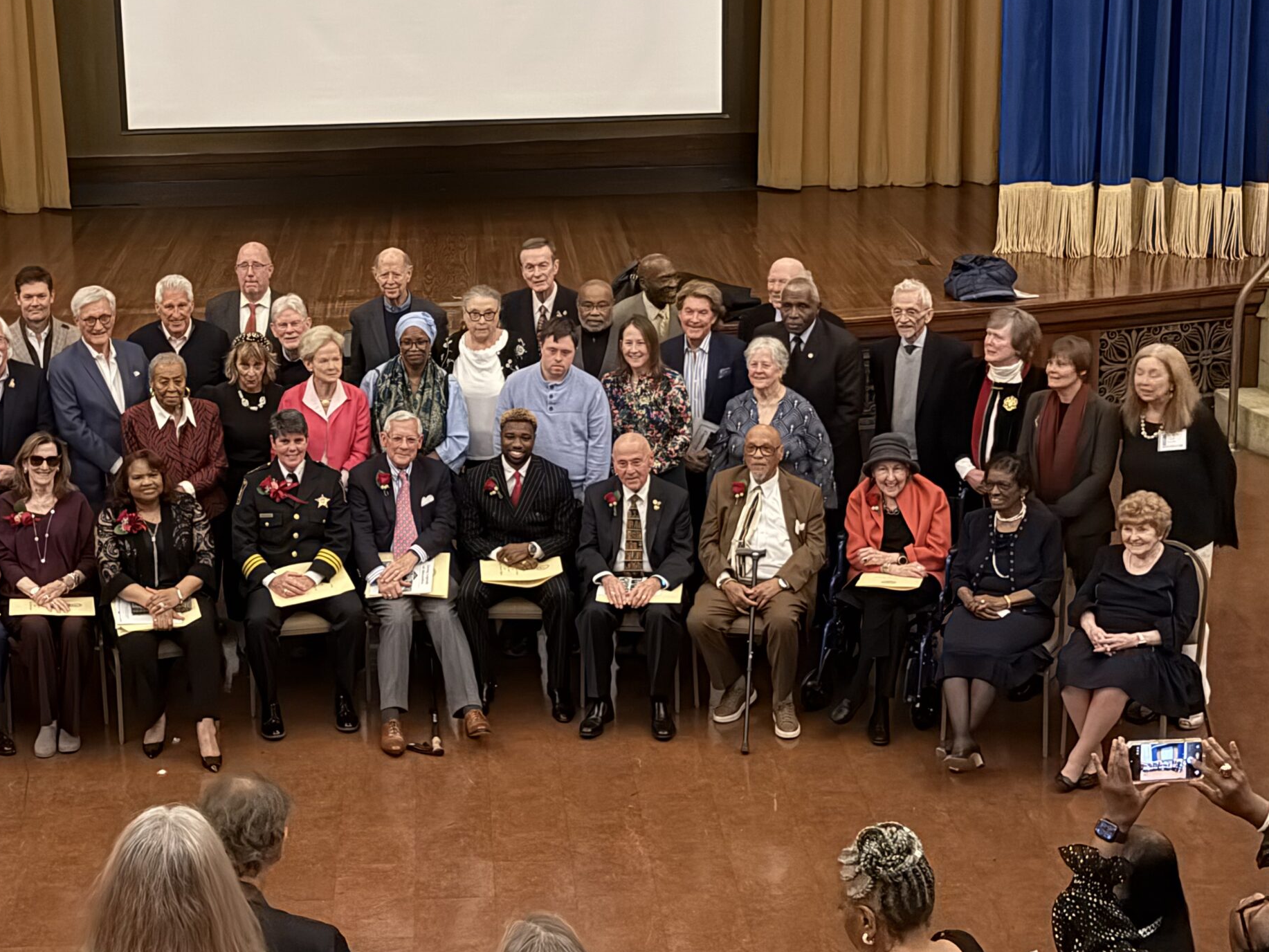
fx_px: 2456
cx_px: 423
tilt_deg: -13.2
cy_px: 333
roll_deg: +2.5
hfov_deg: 28.8
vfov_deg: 21.9
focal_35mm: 67
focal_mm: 6.76
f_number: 1.78
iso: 1000
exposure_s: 1/15
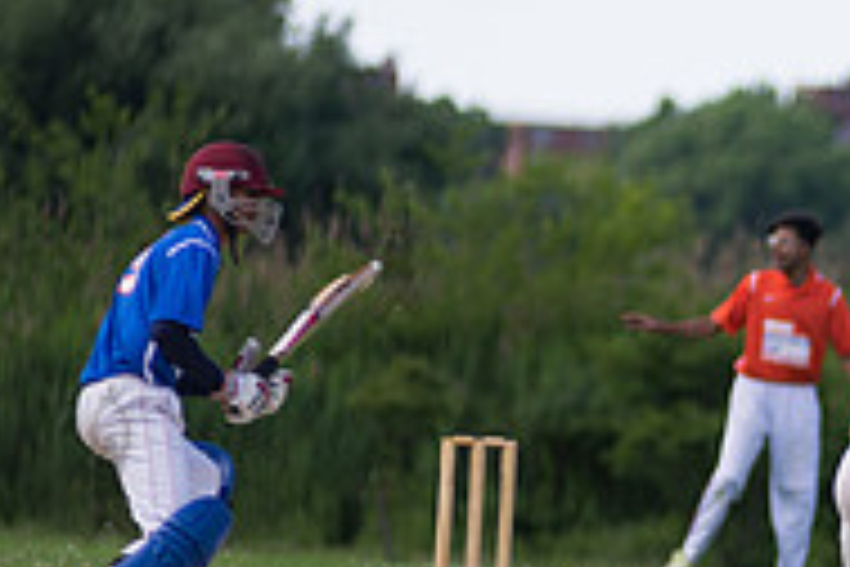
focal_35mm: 568
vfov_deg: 2.4
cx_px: 976
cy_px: 461
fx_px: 13410
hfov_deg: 3.6
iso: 200
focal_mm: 185
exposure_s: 1/1600
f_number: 2.8
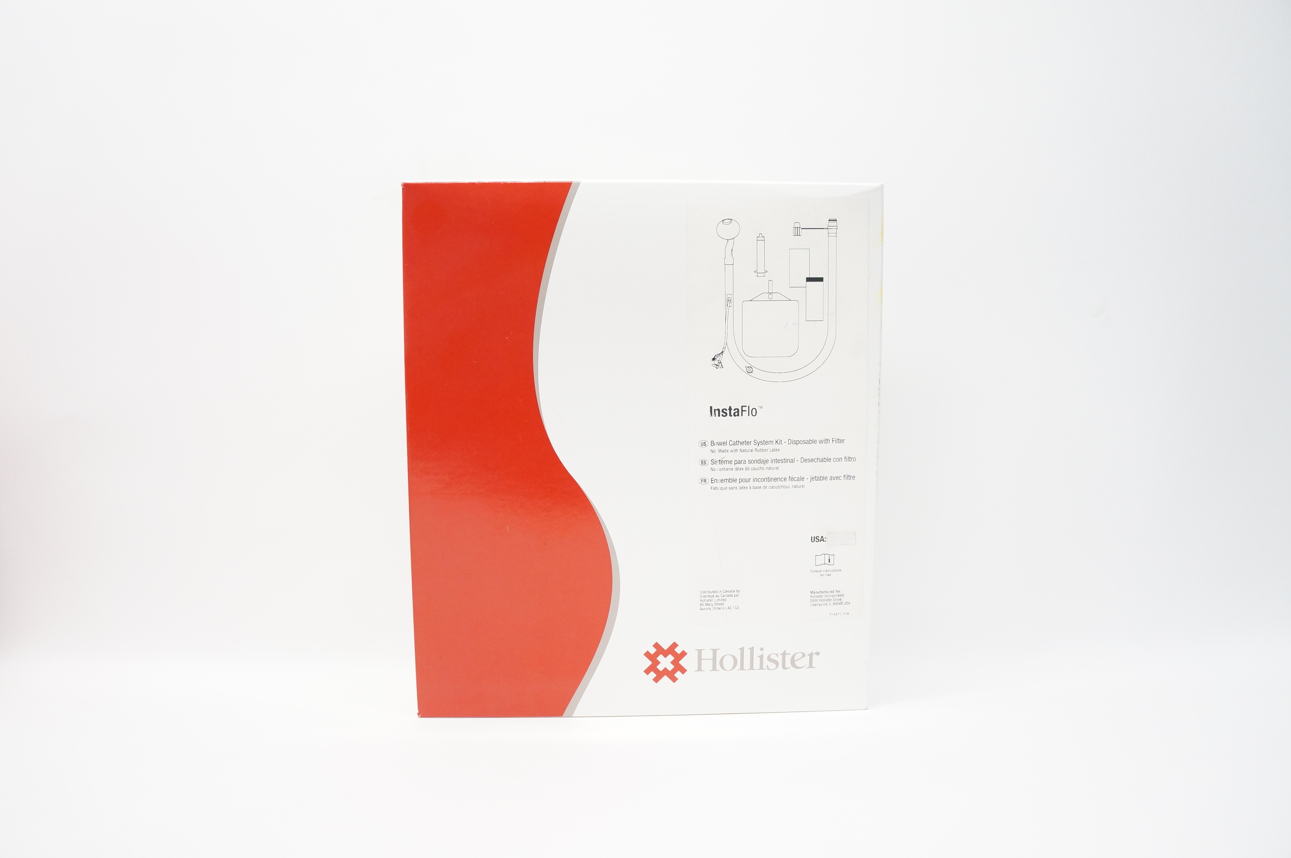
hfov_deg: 67.4
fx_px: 967
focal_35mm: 27
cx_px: 646
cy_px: 429
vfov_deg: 47.8
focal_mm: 18
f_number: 5.6
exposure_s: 1/125
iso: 1600
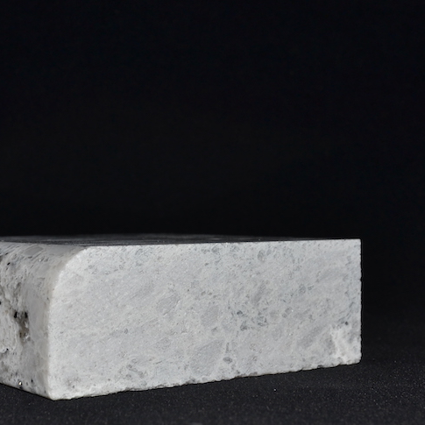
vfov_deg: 23.4
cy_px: 213
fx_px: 1028
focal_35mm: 74
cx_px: 180
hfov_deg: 23.3
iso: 100
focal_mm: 22
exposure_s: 1/60
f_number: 8
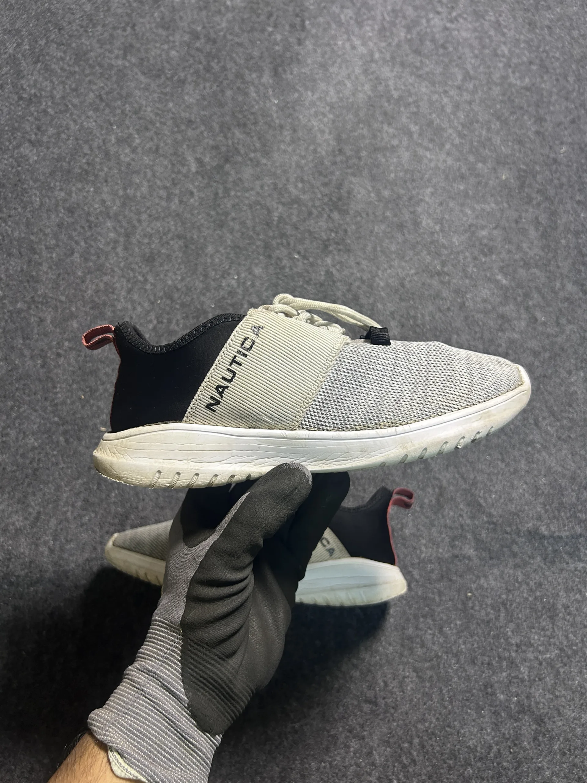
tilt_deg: -48.9
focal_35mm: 26
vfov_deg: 67.3
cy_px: 392
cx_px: 294
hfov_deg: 53.1
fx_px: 588
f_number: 1.5
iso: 160
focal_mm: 5.7
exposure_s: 1/50
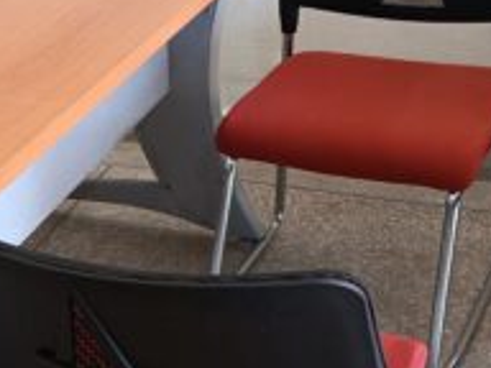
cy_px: 296
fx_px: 1021
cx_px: -118
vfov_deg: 20.2
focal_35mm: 72
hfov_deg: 24.2
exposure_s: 1/50
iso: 942
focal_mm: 6.11
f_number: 1.65
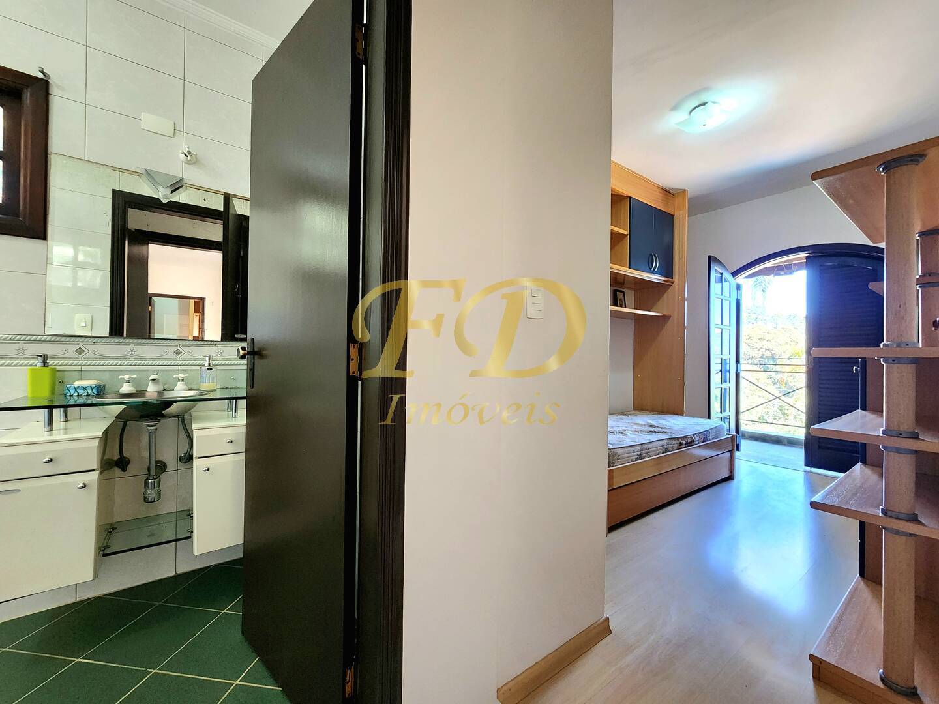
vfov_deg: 89.9
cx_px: 470
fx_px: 353
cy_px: 352
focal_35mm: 13
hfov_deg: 106.2
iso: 320
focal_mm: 2.2
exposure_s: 1/60.2
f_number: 2.2
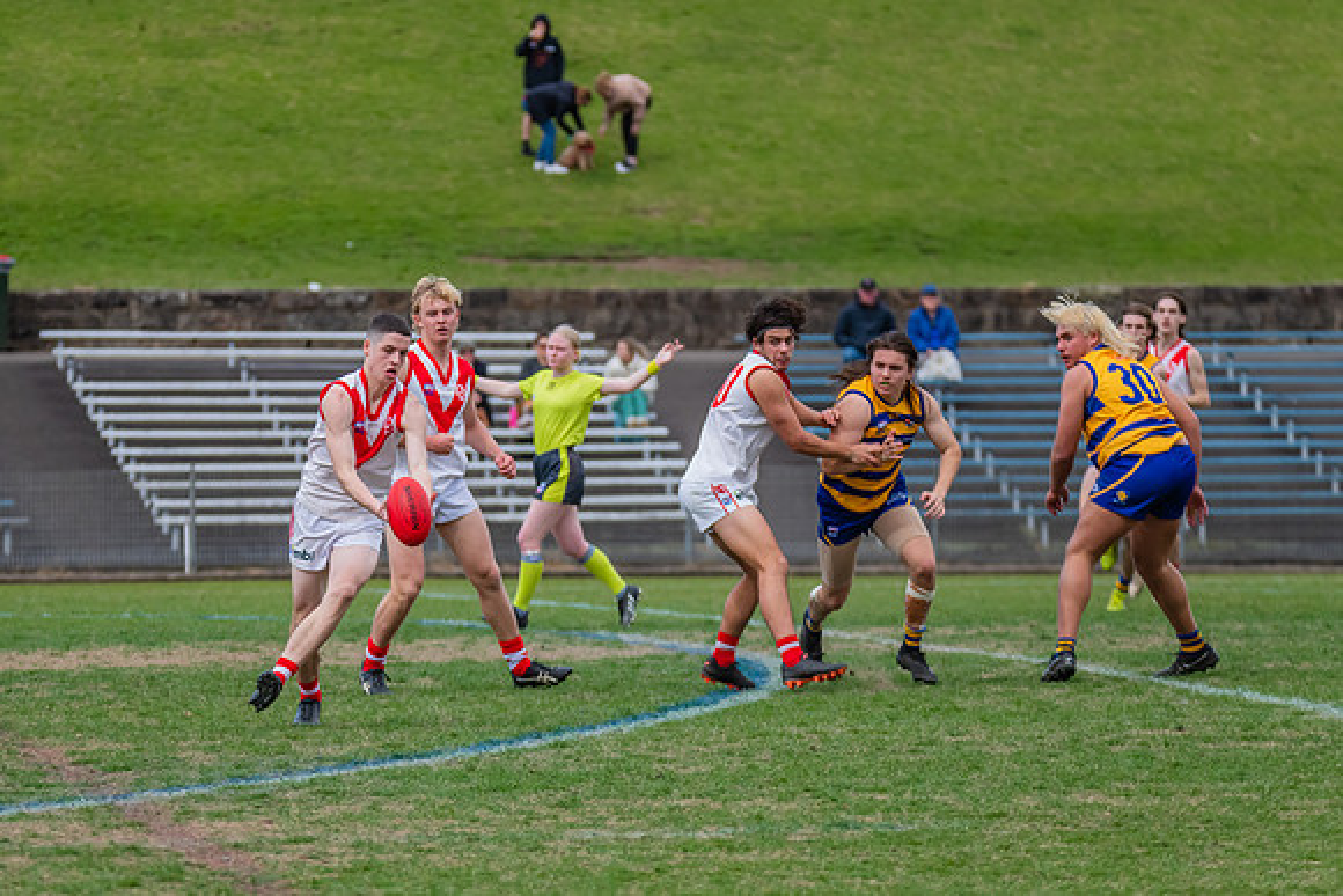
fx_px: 12712
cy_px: 381
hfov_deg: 6.0
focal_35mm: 341
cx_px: 501
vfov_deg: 4.0
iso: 800
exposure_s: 1/1600
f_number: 6.3
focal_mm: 250
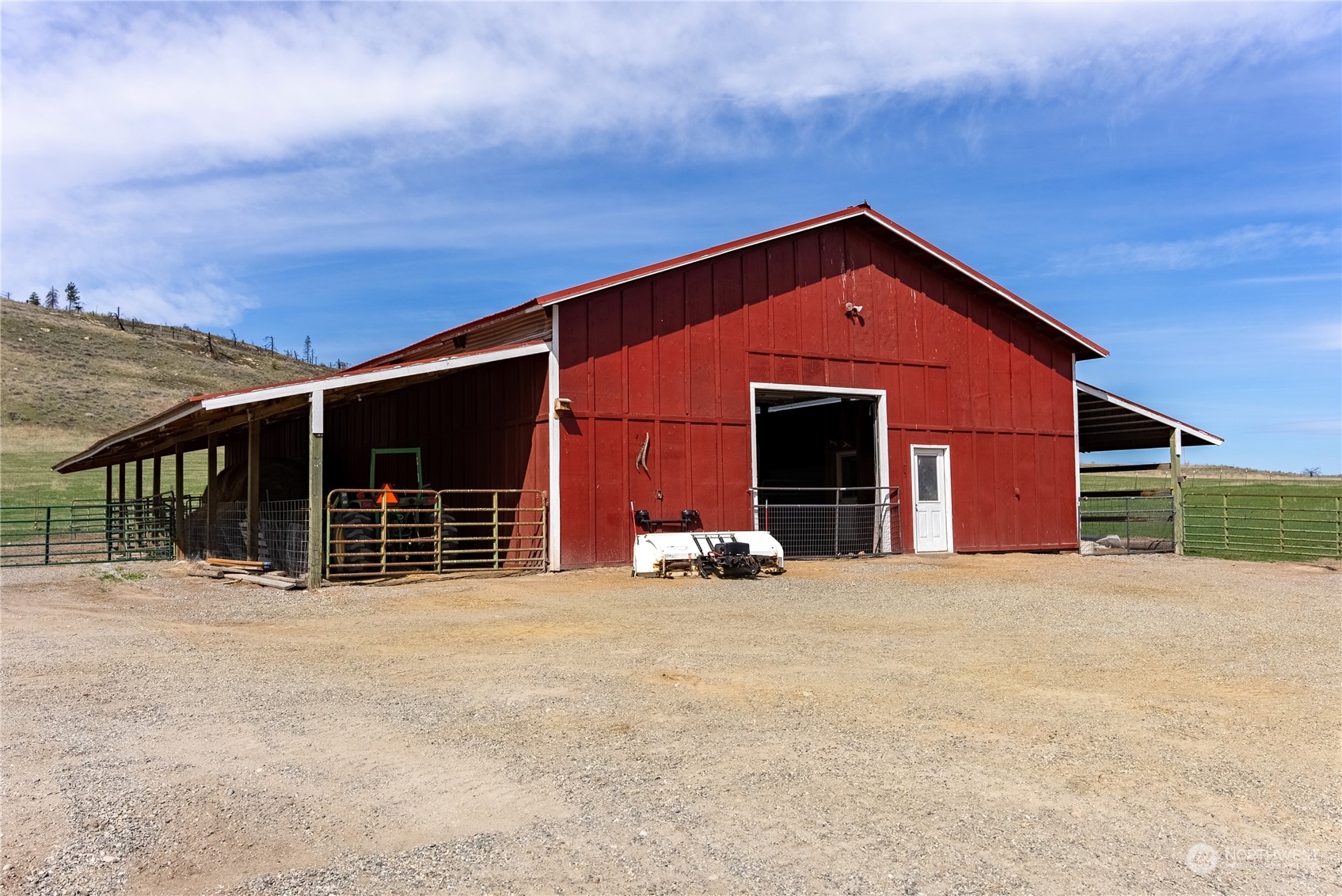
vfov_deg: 42.7
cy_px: 448
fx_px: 1145
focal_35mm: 31
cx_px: 671
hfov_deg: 60.7
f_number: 7.1
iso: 100
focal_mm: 30.7
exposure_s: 1/8000
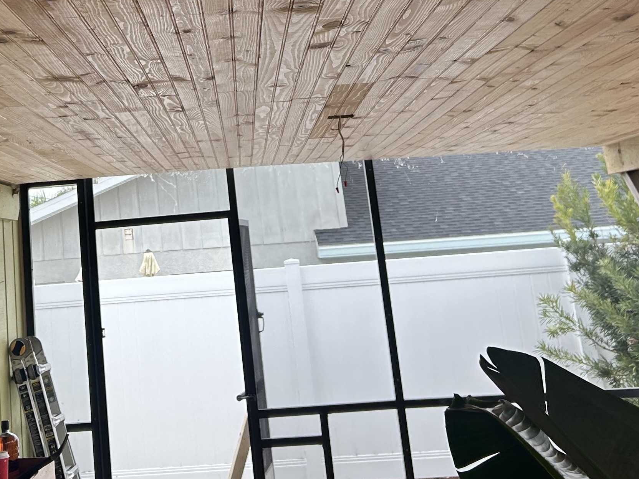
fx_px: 1163
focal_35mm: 63
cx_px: 126
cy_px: -32
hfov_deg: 30.0
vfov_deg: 22.2
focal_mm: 5.7
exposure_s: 1/121
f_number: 1.5
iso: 50
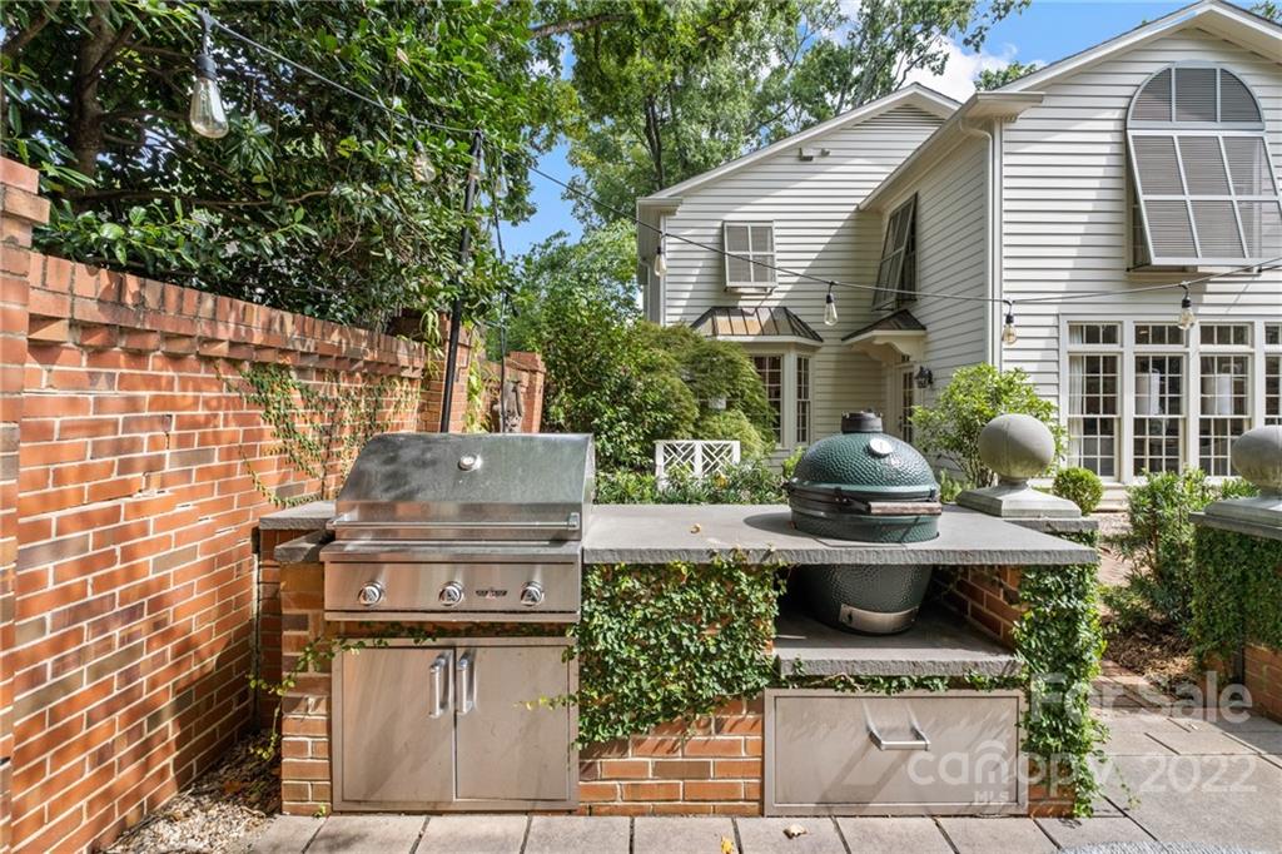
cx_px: 641
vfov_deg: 77.3
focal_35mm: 15
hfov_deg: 100.4
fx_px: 534
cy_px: 427
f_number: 7.1
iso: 160
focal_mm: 10
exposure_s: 1/20
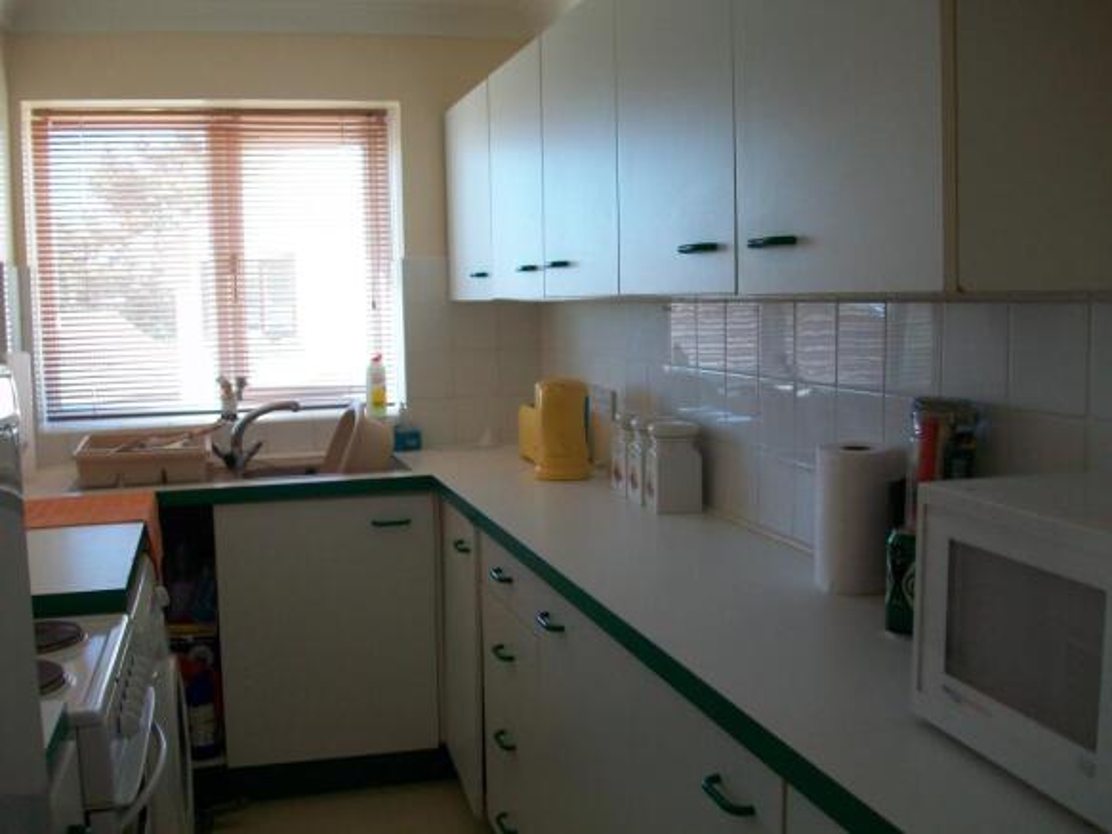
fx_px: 1092
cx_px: 556
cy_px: 417
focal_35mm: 34
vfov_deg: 41.8
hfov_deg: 54.0
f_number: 2.8
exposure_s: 1/60
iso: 106
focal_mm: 5.7
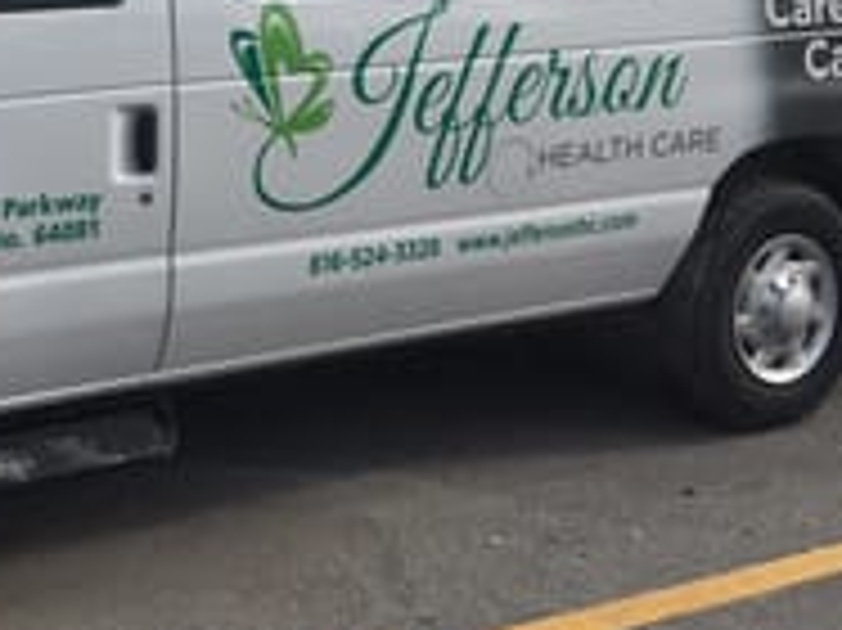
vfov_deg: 22.7
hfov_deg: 30.6
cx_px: 189
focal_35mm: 62
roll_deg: -0.9
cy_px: 4
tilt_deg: -2.6
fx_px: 1507
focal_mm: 4.15
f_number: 2.2
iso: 25
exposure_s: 1/1603
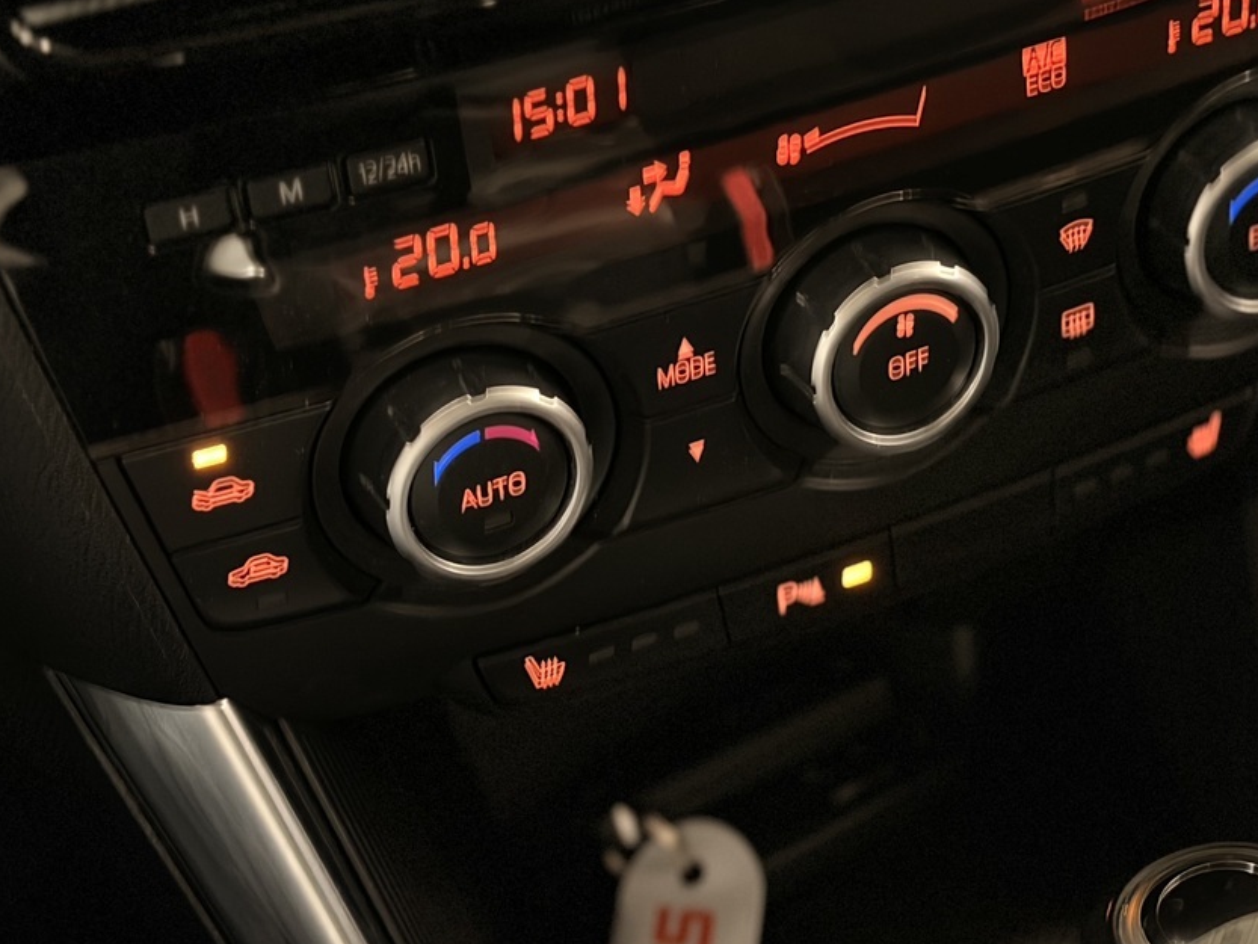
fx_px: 3017
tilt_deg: -38.7
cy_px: 275
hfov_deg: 23.5
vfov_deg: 17.7
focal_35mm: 83
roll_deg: +2.2
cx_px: 757
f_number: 1.78
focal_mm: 6.76
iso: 1000
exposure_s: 1/17
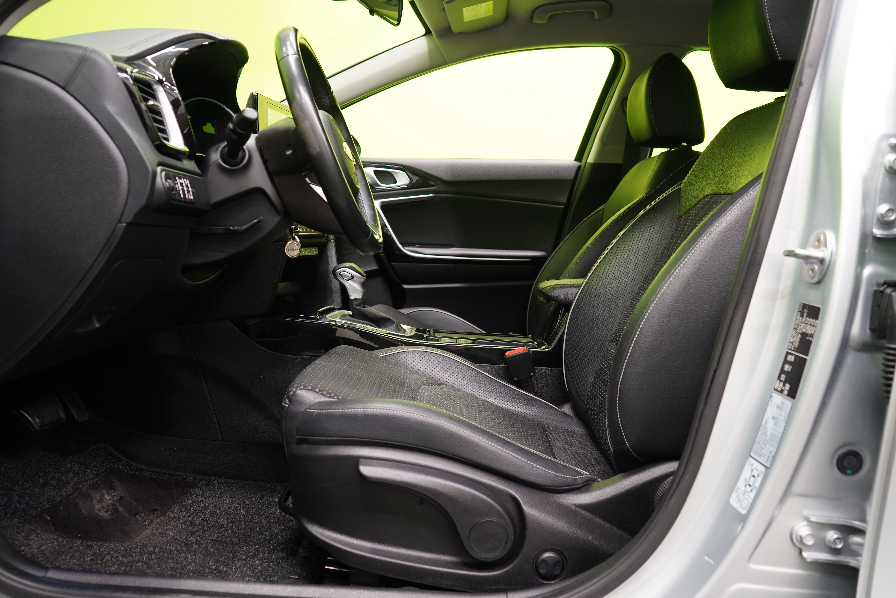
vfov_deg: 45.0
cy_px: 299
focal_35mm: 29
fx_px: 722
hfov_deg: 63.7
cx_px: 448
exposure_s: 1/20
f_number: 5
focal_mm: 29
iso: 1250
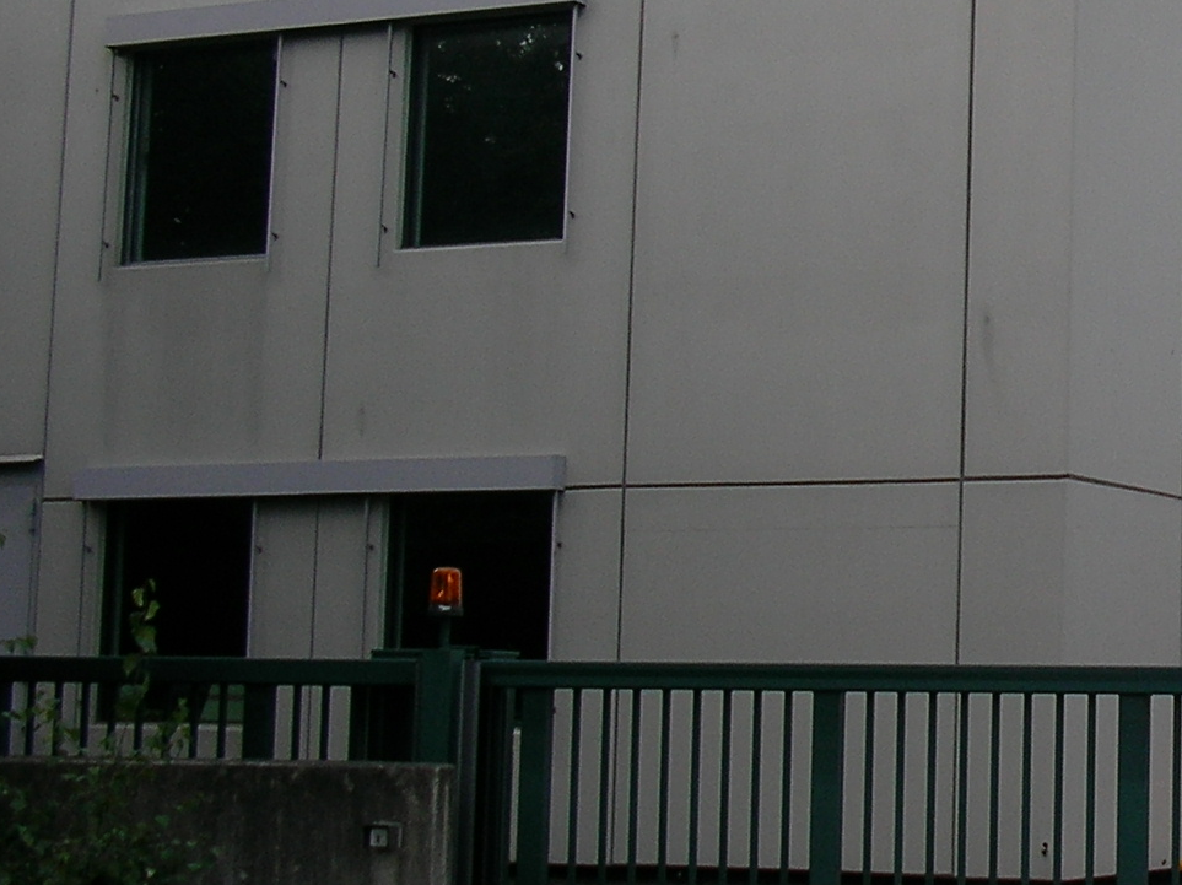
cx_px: 1350
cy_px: 360
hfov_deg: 19.6
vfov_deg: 15.5
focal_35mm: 95
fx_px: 3242
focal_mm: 6.2
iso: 50
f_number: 2.9
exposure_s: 1/407
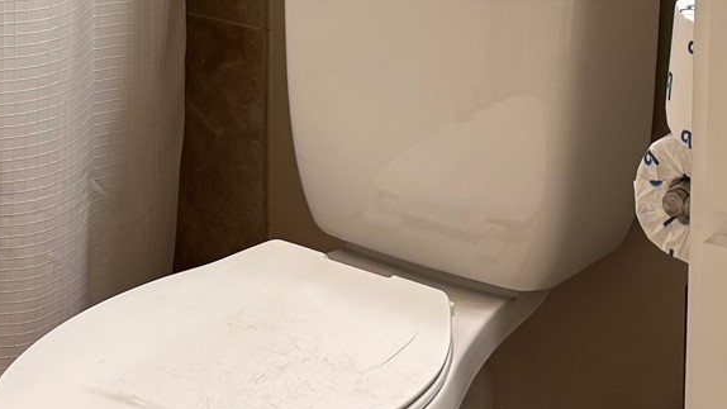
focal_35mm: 101
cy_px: -285
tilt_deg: -8.3
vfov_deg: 11.3
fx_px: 1947
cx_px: 389
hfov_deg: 21.1
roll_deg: -0.6
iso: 125
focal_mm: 5.96
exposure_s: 1/60
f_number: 1.6
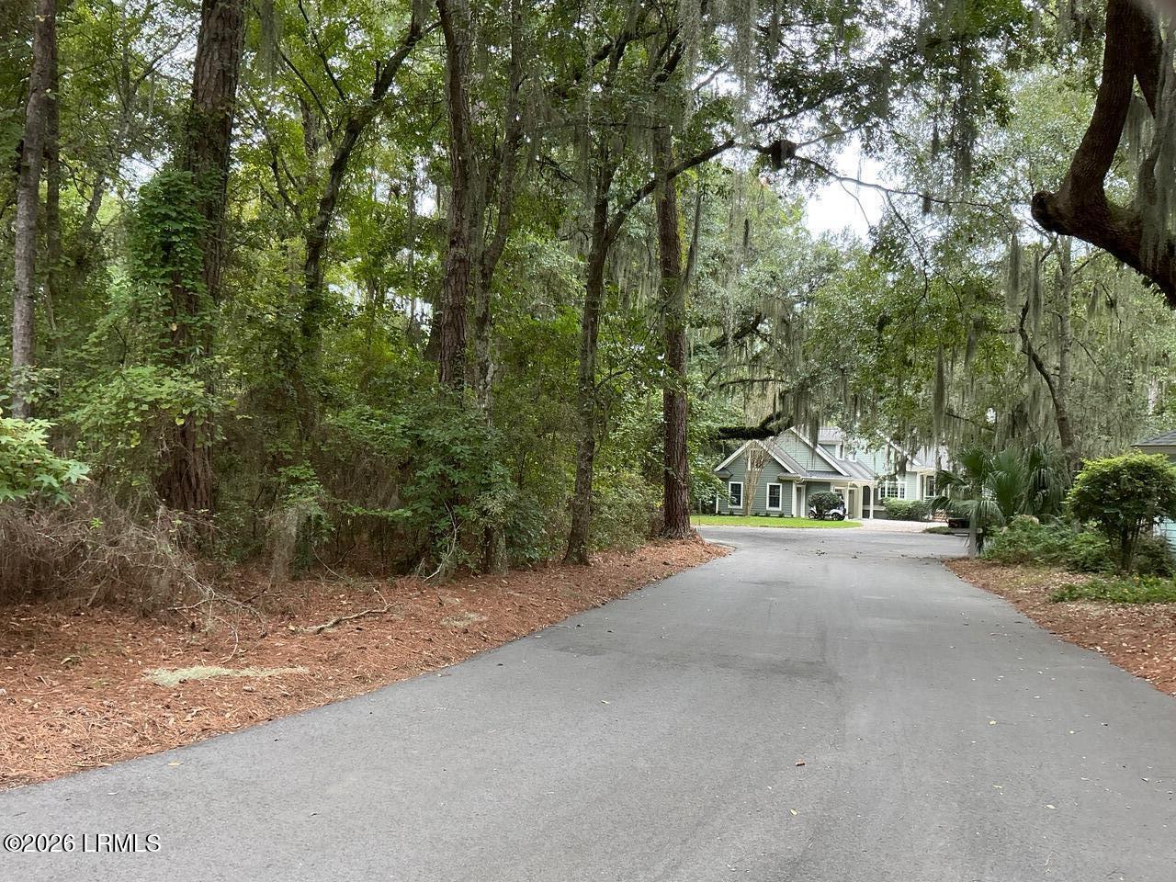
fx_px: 951
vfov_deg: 49.7
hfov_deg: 63.4
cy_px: 441
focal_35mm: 28
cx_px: 588
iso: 40
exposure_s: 1/122
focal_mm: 3
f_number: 1.8
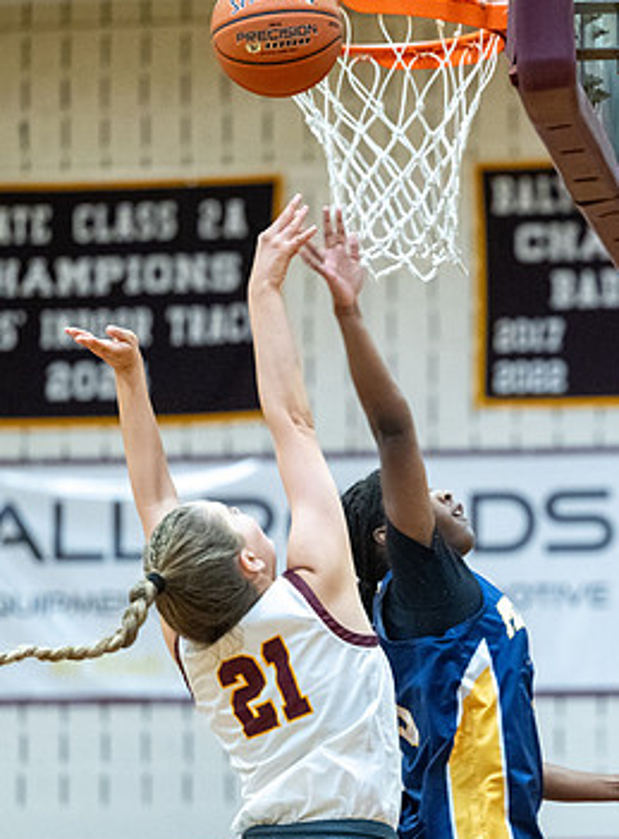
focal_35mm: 214
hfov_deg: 6.9
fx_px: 5156
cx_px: 506
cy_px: 509
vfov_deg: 9.3
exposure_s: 1/800
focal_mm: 115
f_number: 2.8
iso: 8000
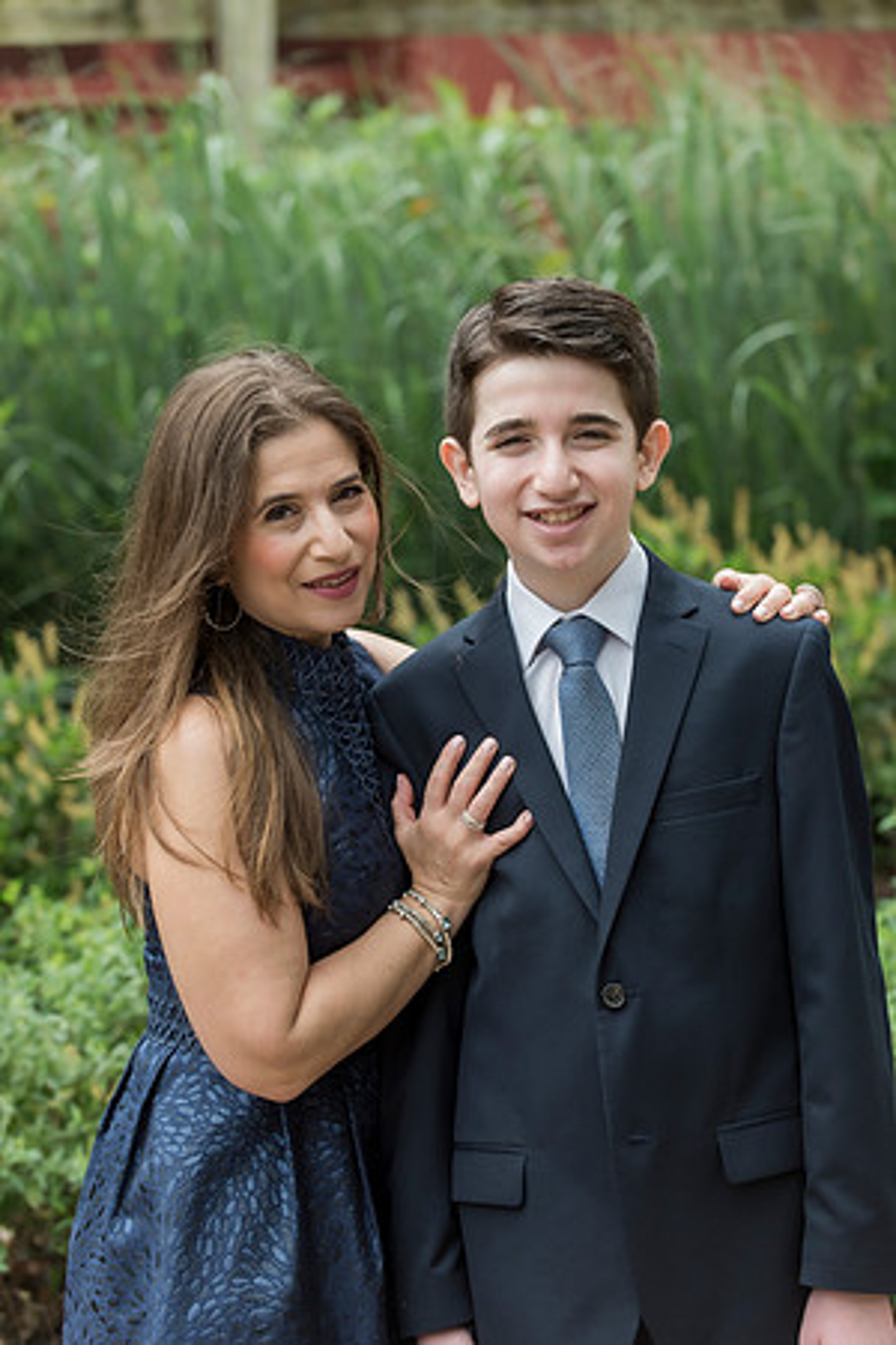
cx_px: 448
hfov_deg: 14.0
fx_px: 3658
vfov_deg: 20.8
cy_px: 672
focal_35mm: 98
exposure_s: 1/640
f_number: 3.5
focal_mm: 98
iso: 400
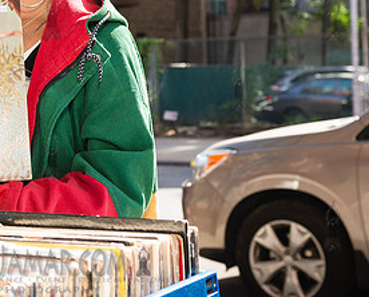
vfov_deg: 18.3
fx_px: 908
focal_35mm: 83
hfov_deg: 22.7
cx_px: 84
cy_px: 34
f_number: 4
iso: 250
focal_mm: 31
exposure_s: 1/400
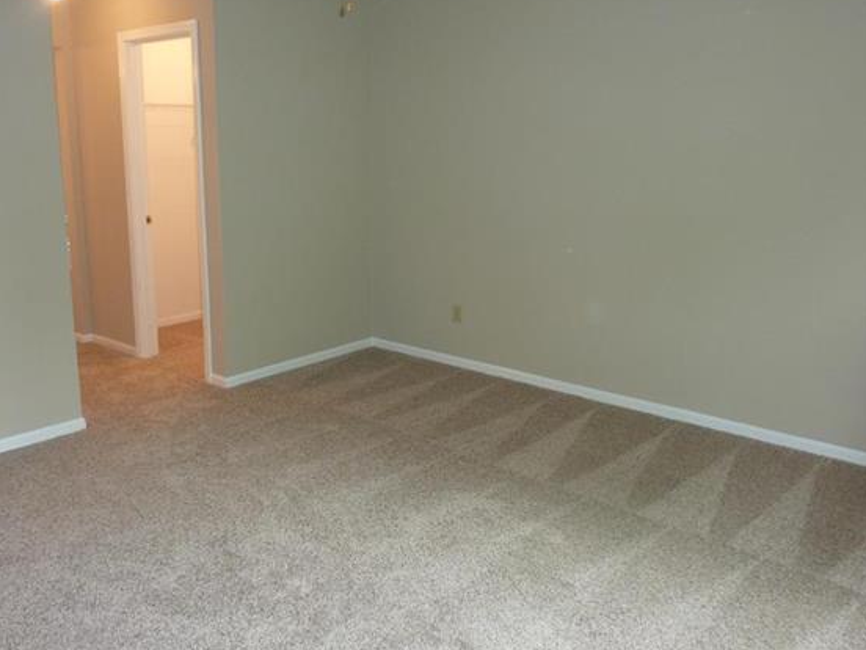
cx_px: 373
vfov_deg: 48.2
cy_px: 303
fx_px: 726
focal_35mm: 29
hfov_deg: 61.4
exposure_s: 1/30
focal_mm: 4.1
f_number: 3.3
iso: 200
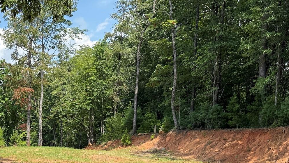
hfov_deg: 35.5
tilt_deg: -3.4
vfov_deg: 21.4
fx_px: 414
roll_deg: -2.6
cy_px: 167
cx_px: 13
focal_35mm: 54
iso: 100
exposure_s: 1/2370
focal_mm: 6.76
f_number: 1.78
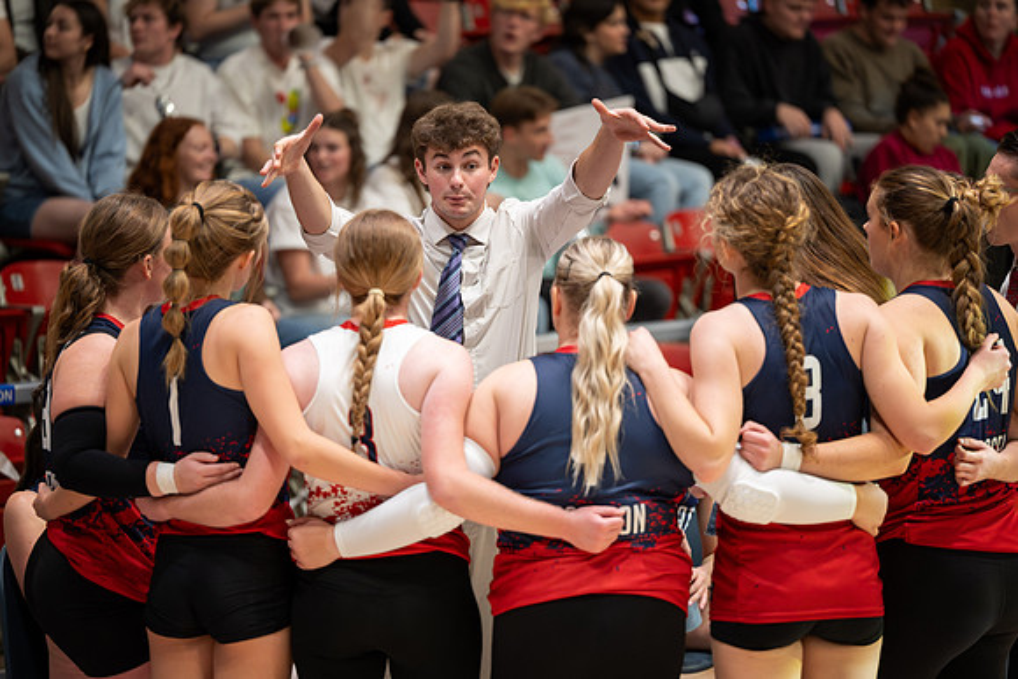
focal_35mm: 200
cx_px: 509
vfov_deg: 6.9
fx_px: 5657
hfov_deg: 10.3
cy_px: 340
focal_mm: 200
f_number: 2.8
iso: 4000
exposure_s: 1/200
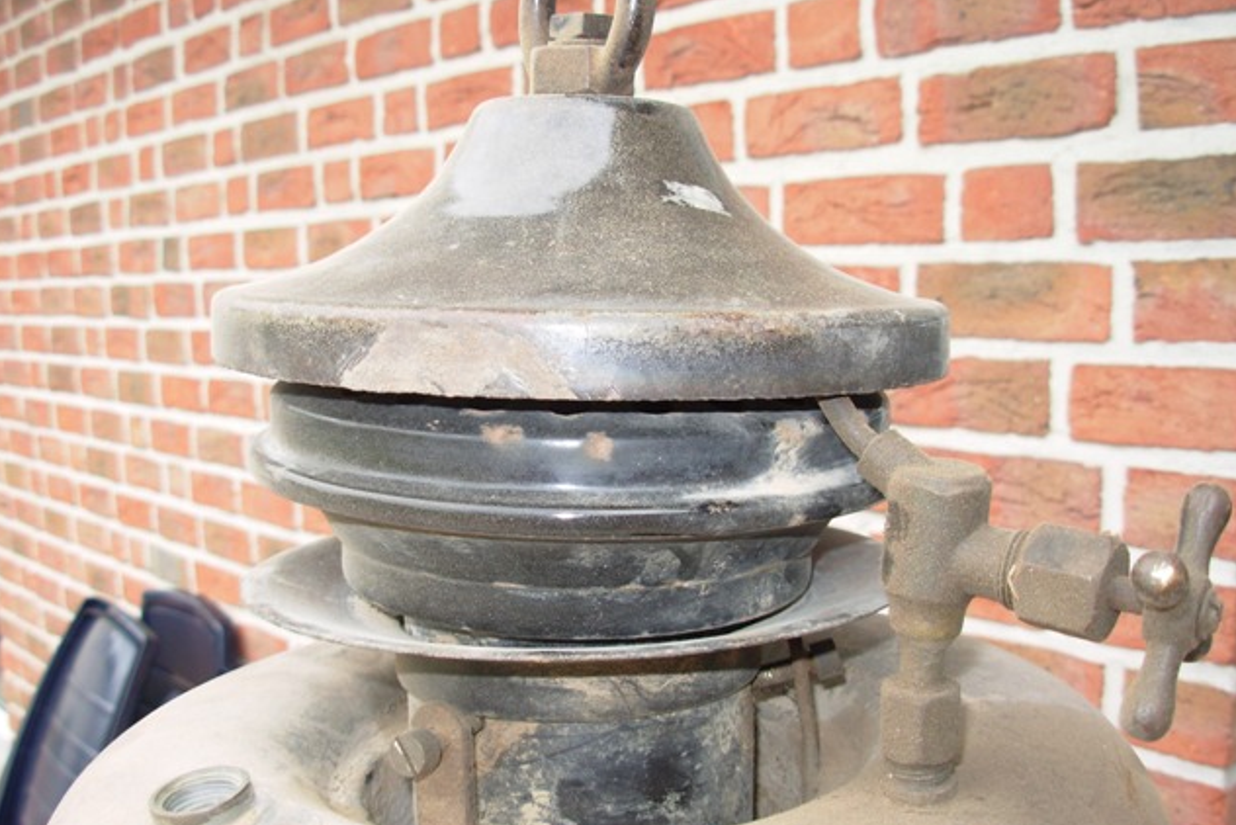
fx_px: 1374
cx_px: 614
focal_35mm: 40
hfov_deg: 48.4
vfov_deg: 33.4
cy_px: 448
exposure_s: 1/49.4
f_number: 2.9
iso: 50
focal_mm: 6.3
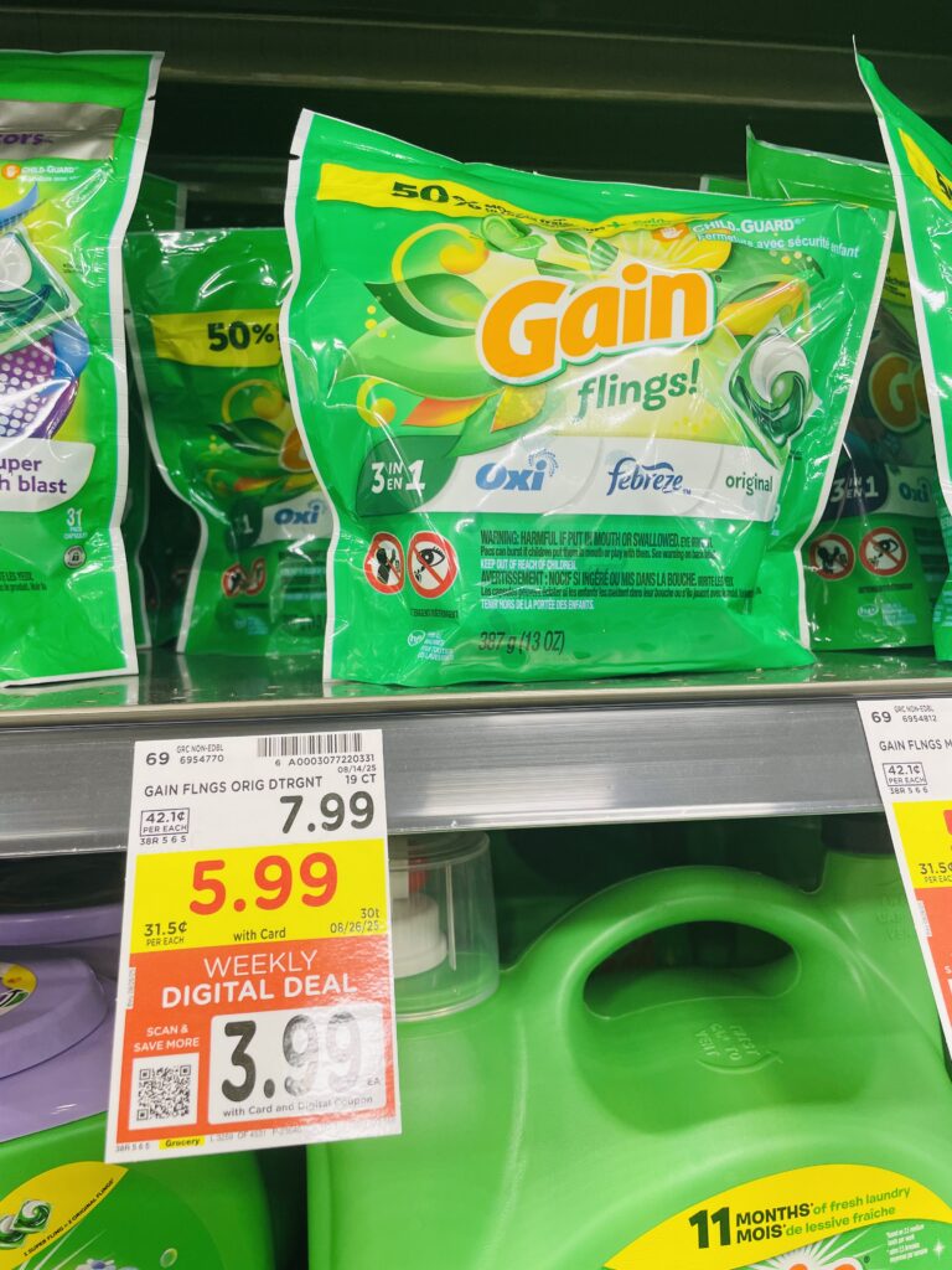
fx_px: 953
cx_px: 476
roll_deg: +1.1
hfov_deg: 53.1
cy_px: 635
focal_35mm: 26
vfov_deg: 67.3
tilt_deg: -3.2
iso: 64
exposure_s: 1/62
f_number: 1.6
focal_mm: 4.2
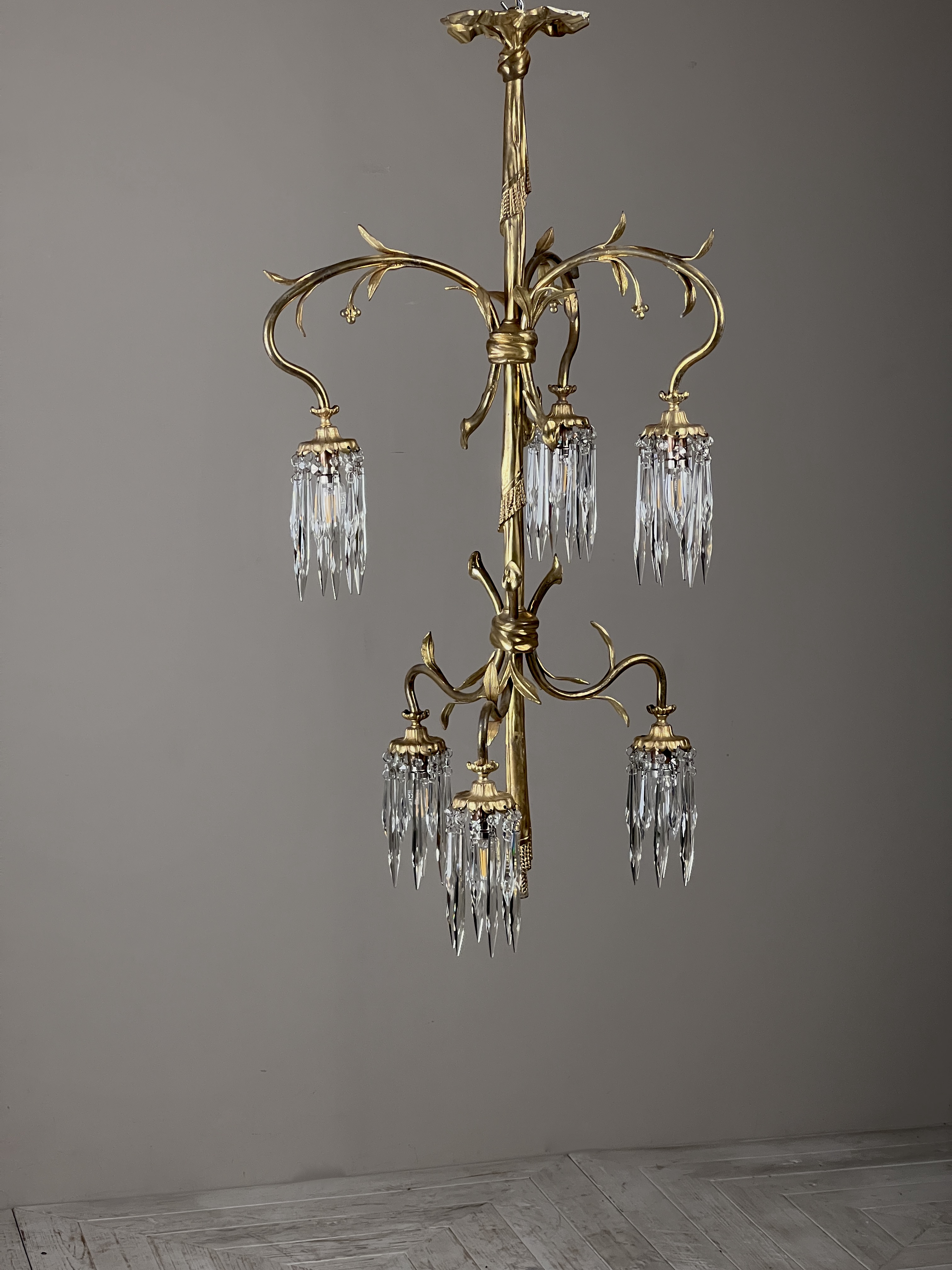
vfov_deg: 25.3
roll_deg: +0.5
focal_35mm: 77
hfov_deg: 19.1
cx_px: 476
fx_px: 2824
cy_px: 635
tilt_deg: -7.3
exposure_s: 1/50
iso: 200
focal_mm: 9
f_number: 2.8
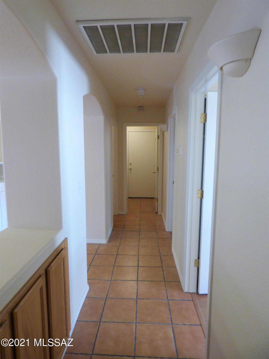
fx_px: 207
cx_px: 134
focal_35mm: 20
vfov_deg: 81.7
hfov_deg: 66.0
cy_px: 180
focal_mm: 3.58
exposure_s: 1/40
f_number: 2.8
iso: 400
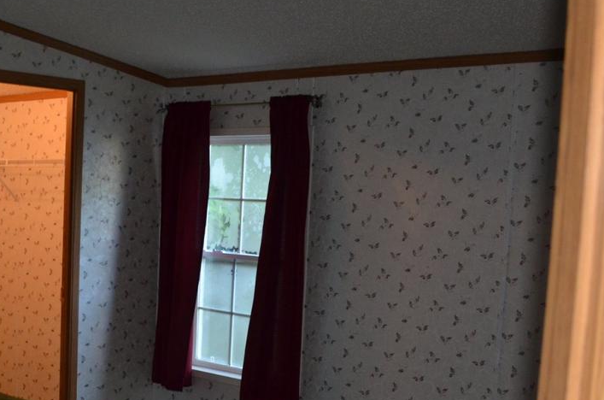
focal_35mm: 55
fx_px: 921
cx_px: 210
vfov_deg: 24.1
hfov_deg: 36.0
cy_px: 327
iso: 800
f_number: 3.5
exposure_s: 1/60
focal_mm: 18
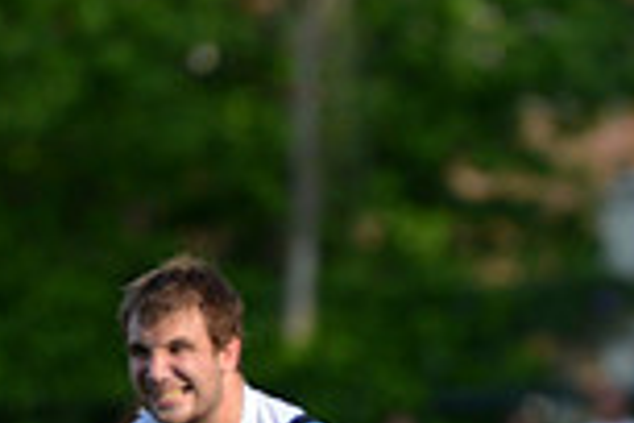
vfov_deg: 1.9
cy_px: 761
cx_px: 746
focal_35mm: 740
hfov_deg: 2.8
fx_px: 13031
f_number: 2.8
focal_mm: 195
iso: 250
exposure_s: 1/1000
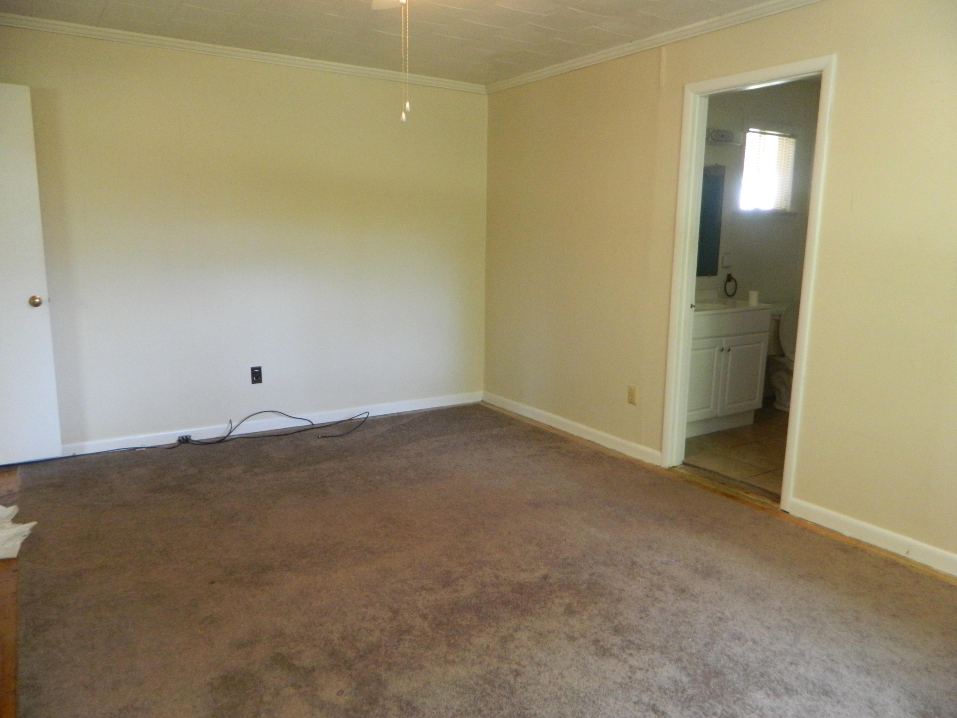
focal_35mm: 25
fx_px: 691
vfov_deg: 54.9
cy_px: 359
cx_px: 478
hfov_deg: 69.4
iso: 400
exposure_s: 1/15
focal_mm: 4.5
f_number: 3.1
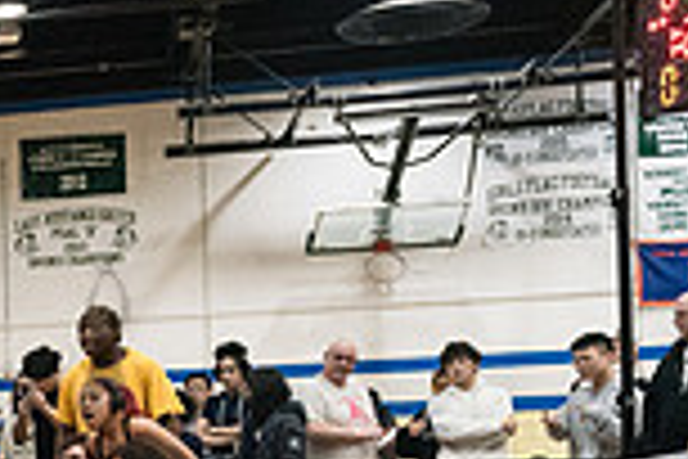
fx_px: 1739
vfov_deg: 14.5
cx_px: -477
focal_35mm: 91
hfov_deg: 18.5
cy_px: 551
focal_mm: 24
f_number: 3.2
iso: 8000
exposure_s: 1/500
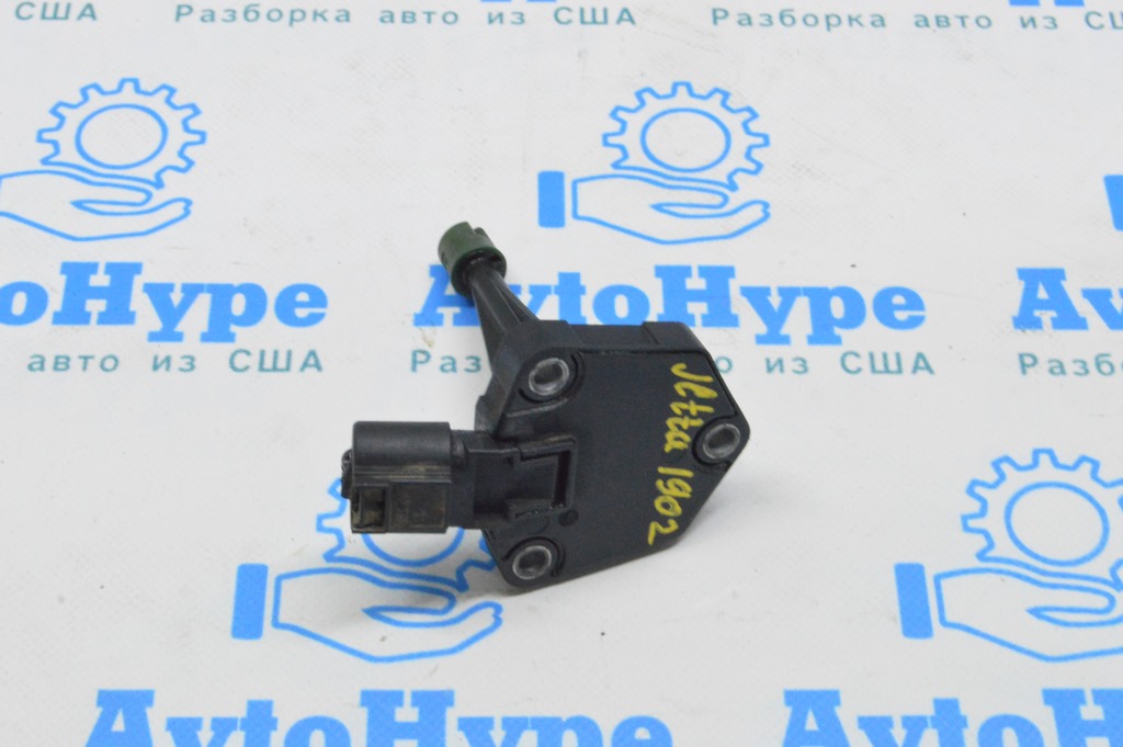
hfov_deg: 28.1
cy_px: 374
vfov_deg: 18.9
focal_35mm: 72
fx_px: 2244
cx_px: 562
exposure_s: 1/20
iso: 6400
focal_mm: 48
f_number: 20
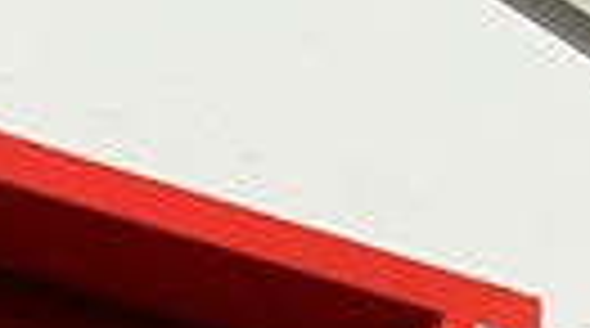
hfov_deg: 8.1
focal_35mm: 265
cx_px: 158
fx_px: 4137
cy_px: 1541
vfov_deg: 4.1
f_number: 2.4
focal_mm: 3.3
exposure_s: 1/2037
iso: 25
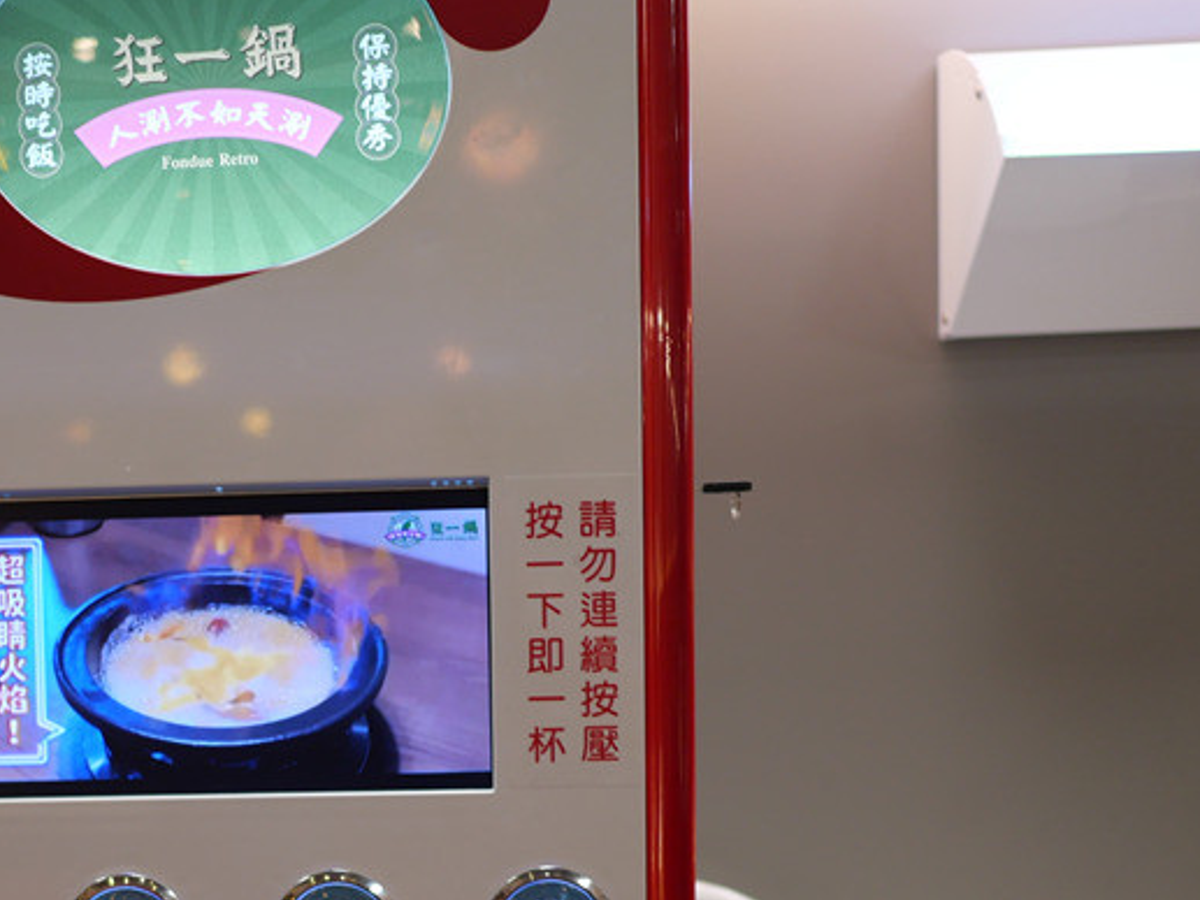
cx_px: 288
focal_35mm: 58
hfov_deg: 32.5
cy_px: 752
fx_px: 2011
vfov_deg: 24.7
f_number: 1.7
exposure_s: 1/60
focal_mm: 15
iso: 200
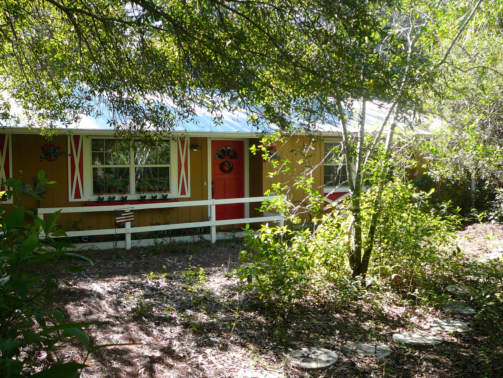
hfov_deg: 52.6
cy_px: 189
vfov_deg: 40.7
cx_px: 252
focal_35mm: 35
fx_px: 509
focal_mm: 5.2
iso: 80
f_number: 2.8
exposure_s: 1/100
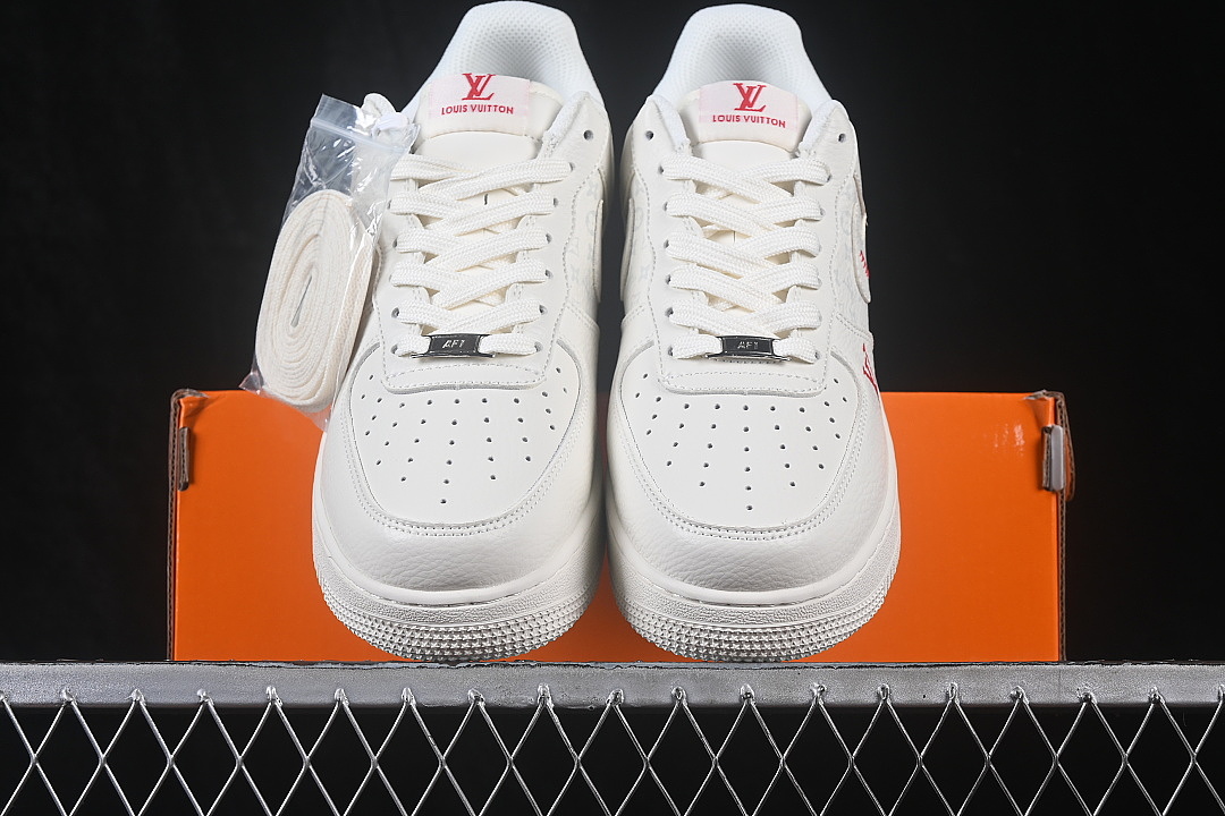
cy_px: 408
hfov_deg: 27.0
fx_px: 2552
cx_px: 612
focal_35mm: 75
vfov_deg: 18.2
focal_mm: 50
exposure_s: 1/80
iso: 160
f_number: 8
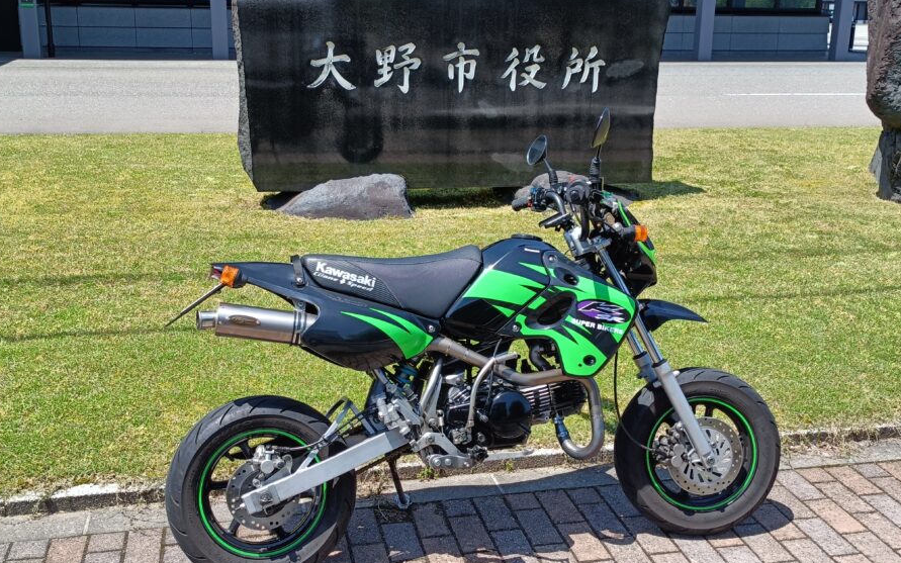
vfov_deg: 32.8
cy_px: 269
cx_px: 439
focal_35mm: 39
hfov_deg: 50.4
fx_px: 958
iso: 50
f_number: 1.7
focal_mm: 4.7
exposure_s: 1/427
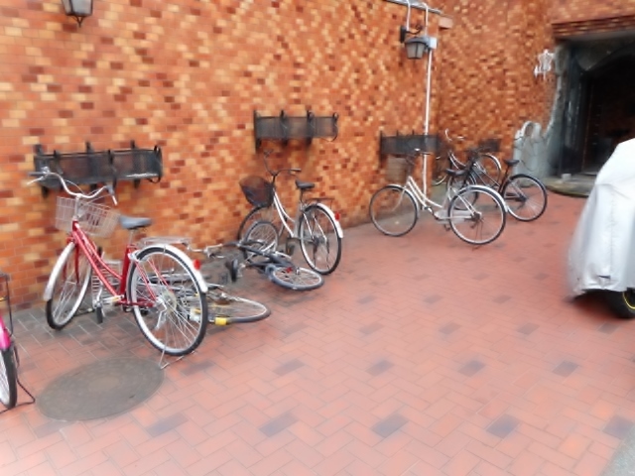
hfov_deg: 69.4
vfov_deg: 54.9
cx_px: 318
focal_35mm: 25
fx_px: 459
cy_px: 238
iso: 200
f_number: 3.7
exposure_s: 1/30
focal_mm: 4.5
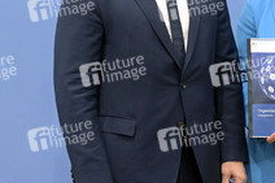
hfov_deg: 19.9
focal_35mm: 102
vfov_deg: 13.3
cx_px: 208
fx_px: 779
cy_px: 39
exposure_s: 1/320
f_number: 5.6
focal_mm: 48
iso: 5000
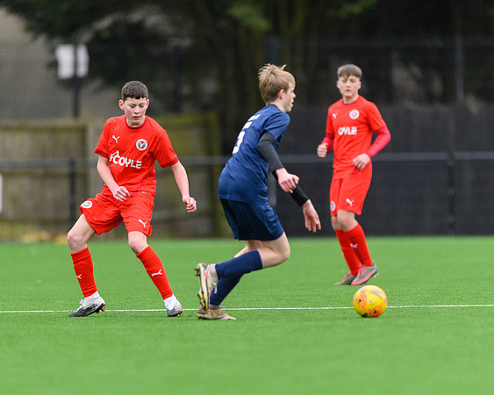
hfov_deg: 3.6
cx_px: 257
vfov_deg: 2.8
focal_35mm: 544
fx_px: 7945
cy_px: 212
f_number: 2.8
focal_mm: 400
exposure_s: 1/2000
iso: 3600
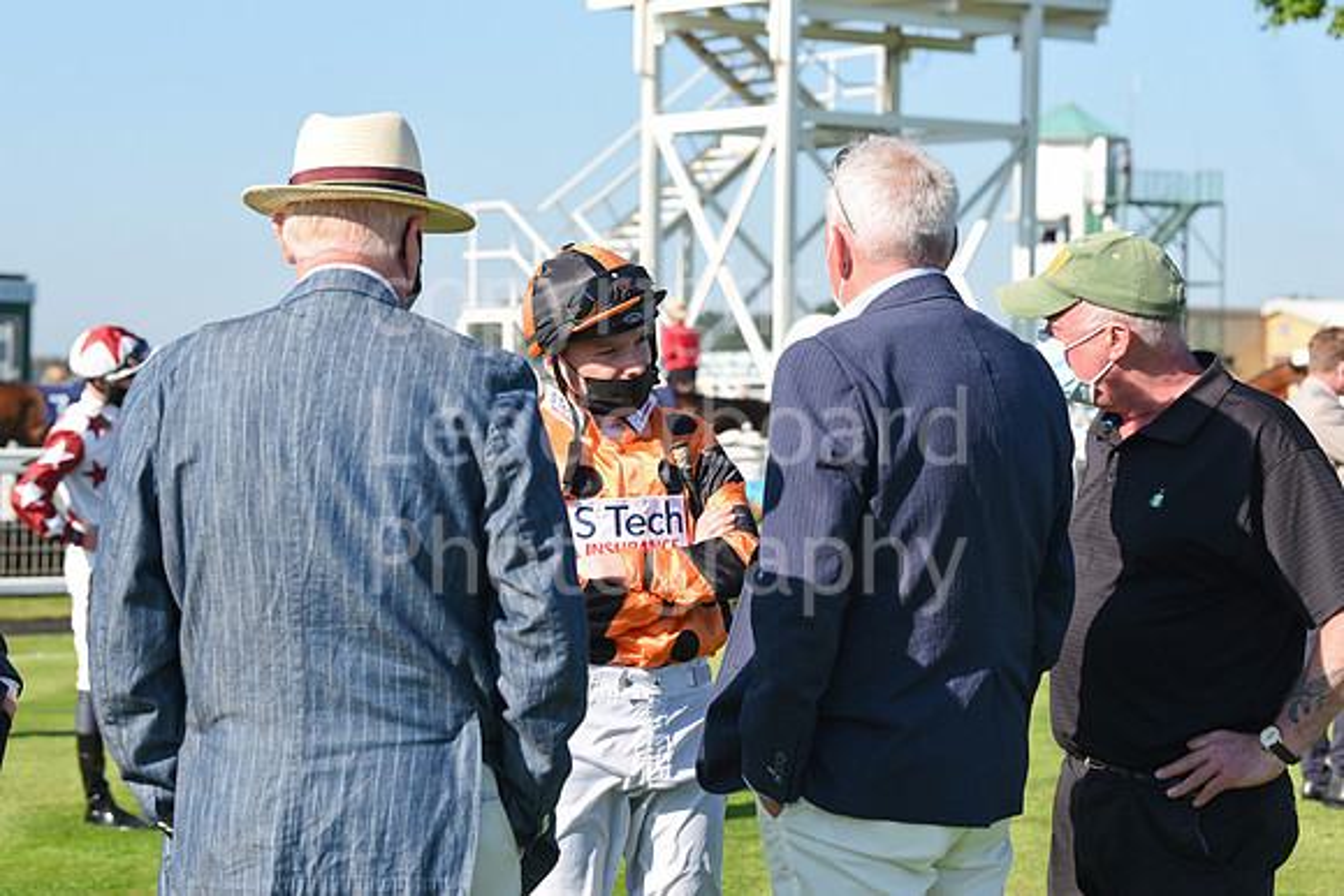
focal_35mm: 102
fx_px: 3809
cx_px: 672
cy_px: 448
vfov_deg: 13.4
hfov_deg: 20.0
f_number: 6.3
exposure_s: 1/1250
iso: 500
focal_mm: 102
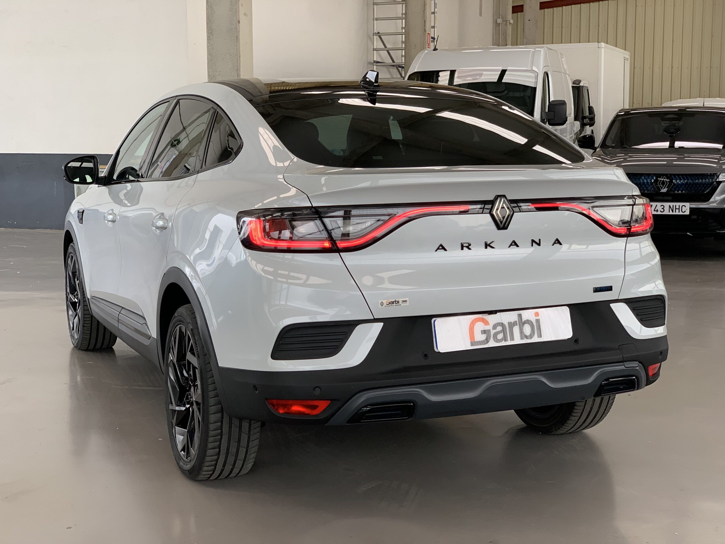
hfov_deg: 36.8
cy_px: 272
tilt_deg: -6.6
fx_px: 1089
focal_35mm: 52
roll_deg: +0.2
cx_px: 362
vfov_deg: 28.0
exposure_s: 1/122
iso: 64
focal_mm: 6
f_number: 2.4
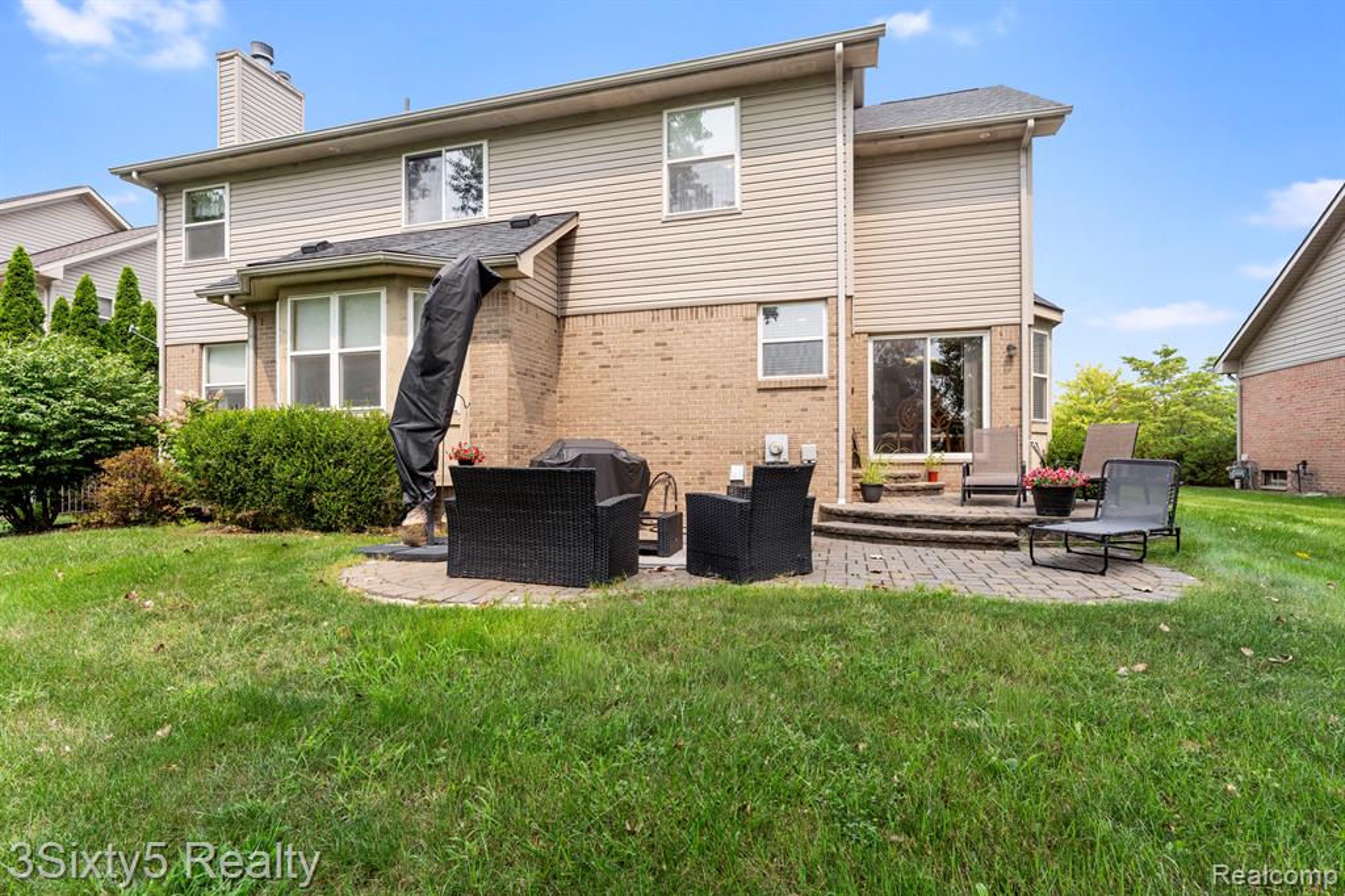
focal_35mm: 16
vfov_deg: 72.7
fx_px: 609
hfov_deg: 95.7
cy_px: 448
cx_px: 672
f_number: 8
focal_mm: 16.3
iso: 500
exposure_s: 1/500
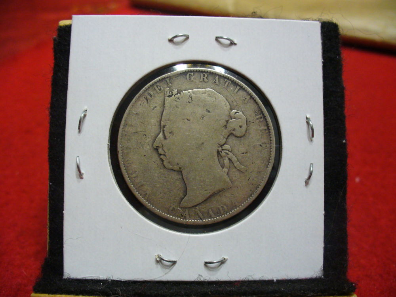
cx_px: 198
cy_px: 148
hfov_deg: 50.1
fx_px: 423
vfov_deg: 38.7
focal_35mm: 37
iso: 200
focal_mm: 6.1
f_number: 2.8
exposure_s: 1/30
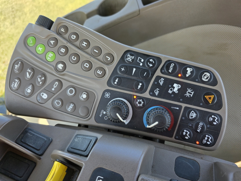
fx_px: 160
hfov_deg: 73.9
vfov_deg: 58.9
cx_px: 120
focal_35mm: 23
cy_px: 90
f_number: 1.7
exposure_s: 1/180
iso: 32
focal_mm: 6.3
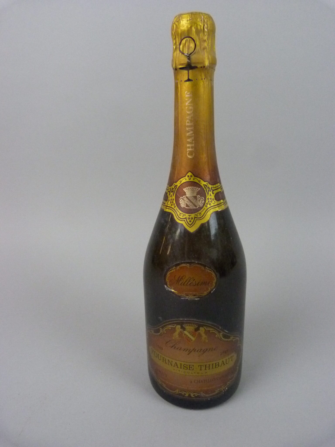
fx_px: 323
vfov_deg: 69.4
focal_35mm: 25
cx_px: 168
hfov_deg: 54.9
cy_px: 224
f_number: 2.8
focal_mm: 4.5
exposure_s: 1/100
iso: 800
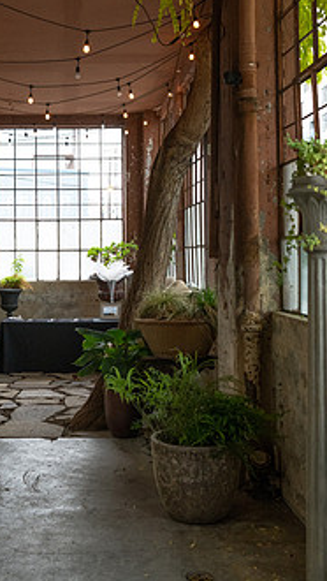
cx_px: 70
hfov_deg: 23.7
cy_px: 232
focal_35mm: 50
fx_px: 770
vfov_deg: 41.1
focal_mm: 35
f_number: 3.5
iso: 2500
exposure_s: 1/250
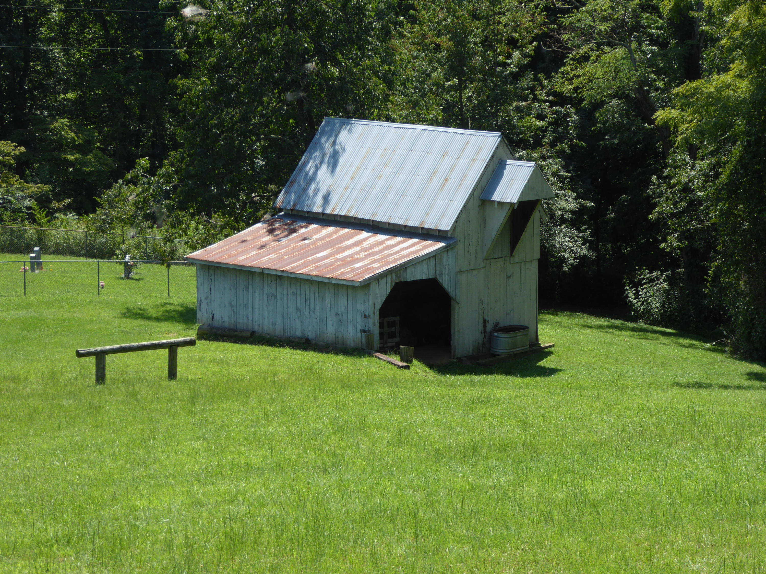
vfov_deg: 15.1
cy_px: 287
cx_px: 383
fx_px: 2169
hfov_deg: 20.0
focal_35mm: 98
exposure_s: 1/250
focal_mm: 17.5
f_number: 5
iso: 100
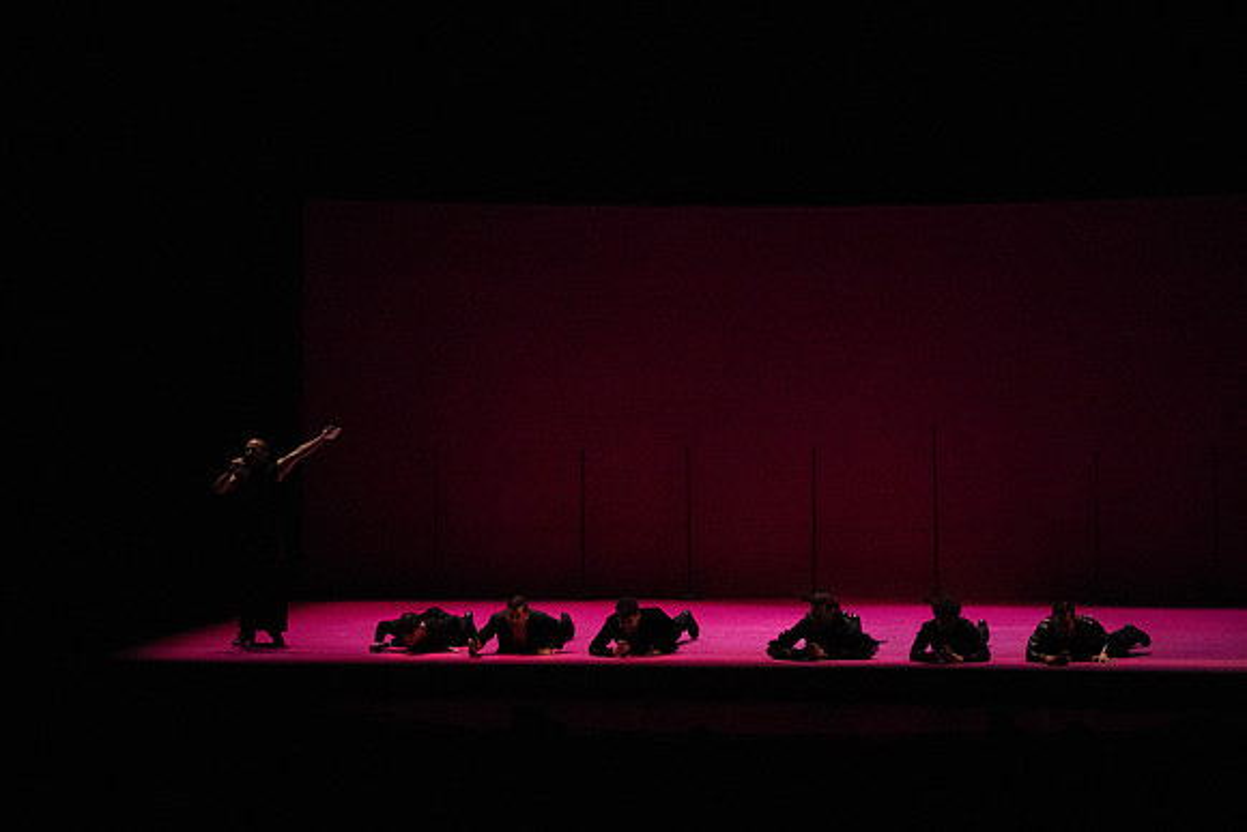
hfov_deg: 16.9
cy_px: 416
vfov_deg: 11.3
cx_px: 624
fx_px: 4192
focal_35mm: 121
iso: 25600
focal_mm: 121
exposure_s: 1/400
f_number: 10
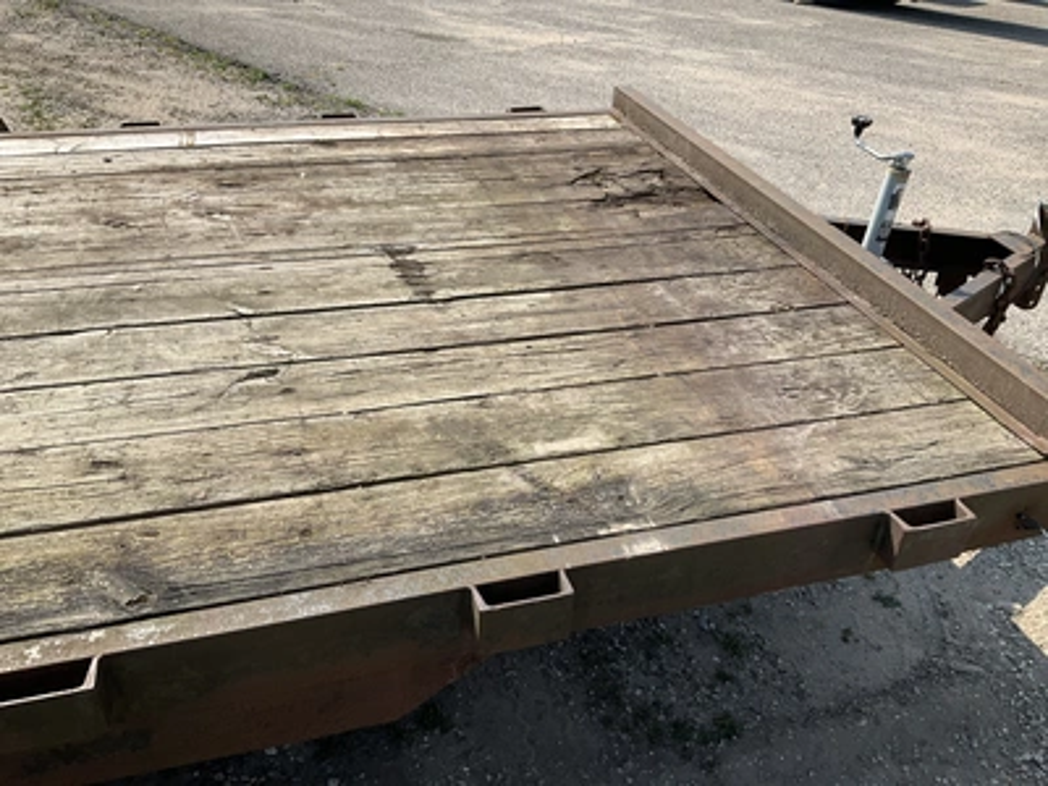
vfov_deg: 48.2
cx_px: 524
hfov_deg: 61.7
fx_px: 878
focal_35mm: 29
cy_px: 393
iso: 25
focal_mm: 3
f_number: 1.8
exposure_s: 1/1534
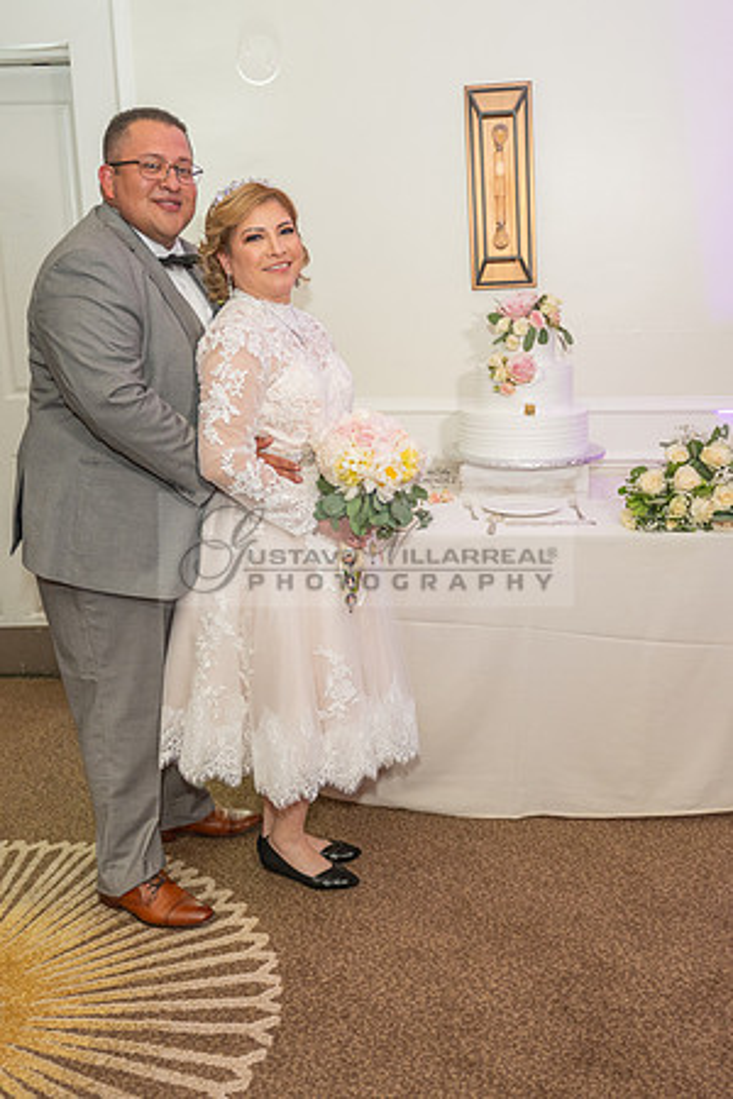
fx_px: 1099
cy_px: 550
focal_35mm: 36
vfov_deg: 53.1
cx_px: 424
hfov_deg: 36.8
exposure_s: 1/100
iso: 800
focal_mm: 24
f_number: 2.8
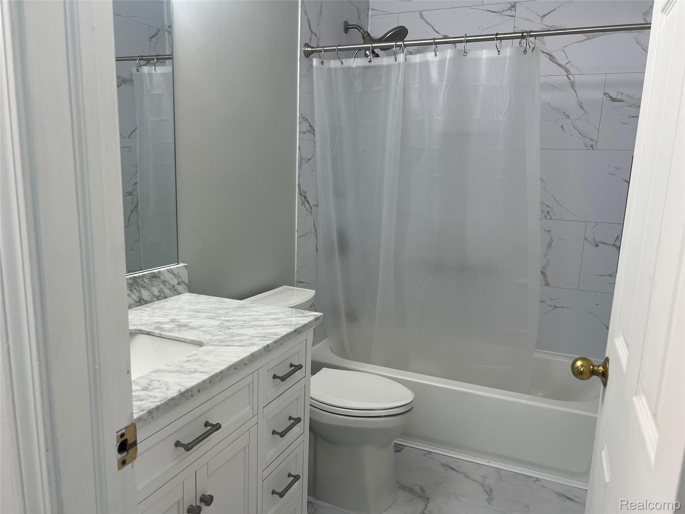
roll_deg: -2.2
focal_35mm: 26
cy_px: 257
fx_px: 515
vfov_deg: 53.1
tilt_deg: -11.7
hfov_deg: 67.3
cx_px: 342
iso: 64
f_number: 1.5
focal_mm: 5.7
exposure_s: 1/120
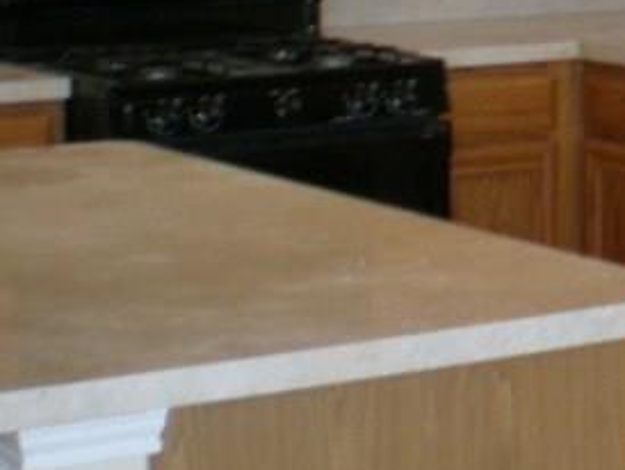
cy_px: -48
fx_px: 2566
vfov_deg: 10.3
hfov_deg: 13.2
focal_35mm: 142
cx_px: 912
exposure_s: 1/30
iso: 155
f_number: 3.1
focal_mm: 6.3
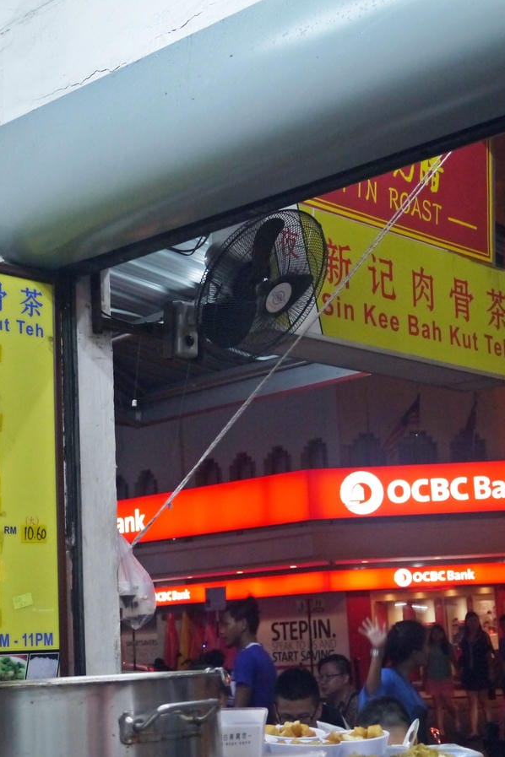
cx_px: 262
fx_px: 1347
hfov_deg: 21.2
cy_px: 378
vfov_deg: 31.4
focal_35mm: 64
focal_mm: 23
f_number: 4.7
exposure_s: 1/60
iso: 1000
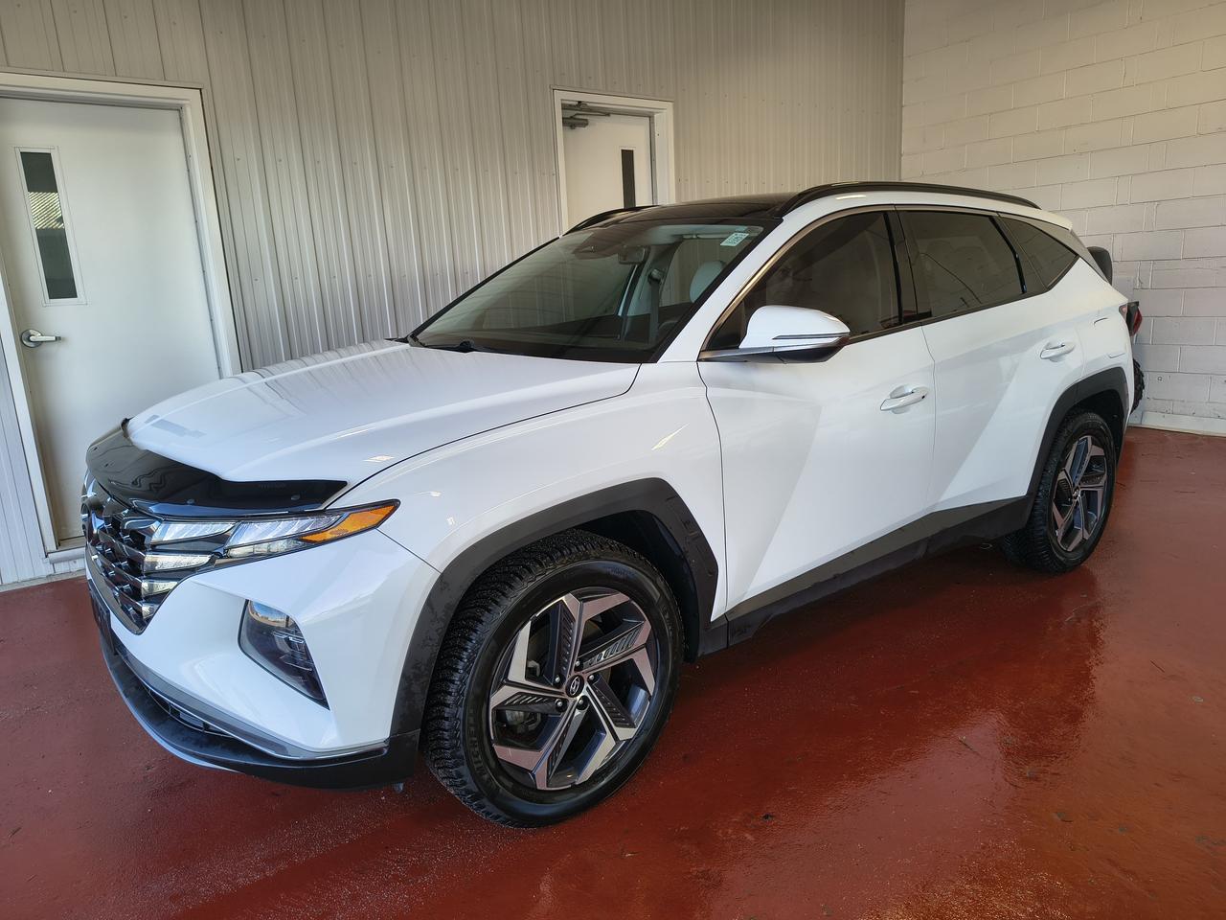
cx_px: 613
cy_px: 460
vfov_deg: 56.8
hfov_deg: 71.6
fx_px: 850
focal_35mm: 24
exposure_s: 1/199
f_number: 1.8
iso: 100
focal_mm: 5.56
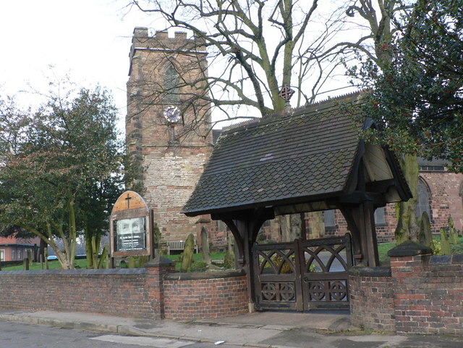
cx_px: 232
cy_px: 174
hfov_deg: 51.4
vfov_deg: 39.7
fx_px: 482
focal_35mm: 36
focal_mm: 6
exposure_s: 1/160
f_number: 4
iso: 200
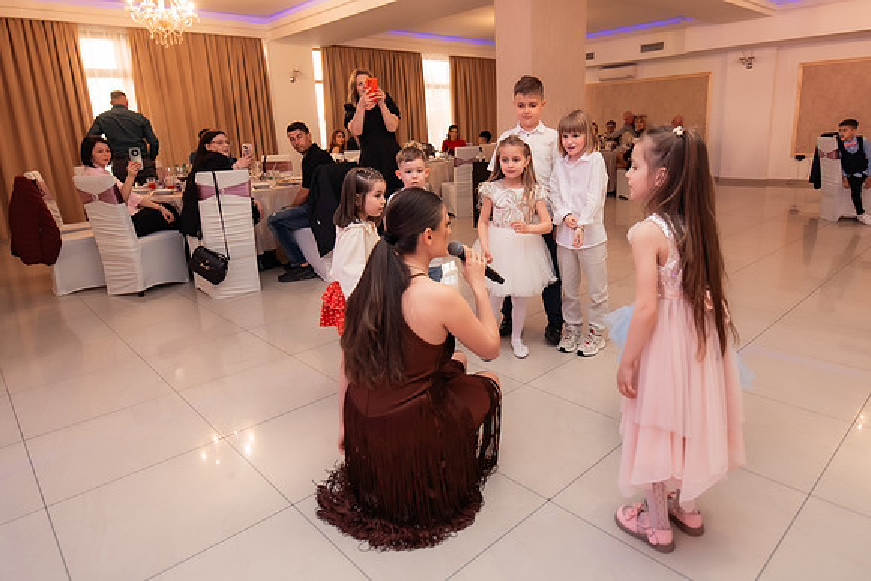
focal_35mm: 22
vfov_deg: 57.6
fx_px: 529
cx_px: 468
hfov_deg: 78.8
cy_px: 280
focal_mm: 15
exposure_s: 1/200
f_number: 2.8
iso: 1600
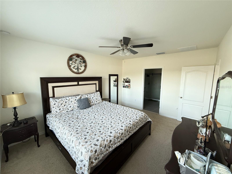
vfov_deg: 85.7
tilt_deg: -6.5
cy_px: 87
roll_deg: +0.1
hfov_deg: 102.1
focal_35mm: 14
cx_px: 116
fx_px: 94
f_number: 2.2
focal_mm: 2.22
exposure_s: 1/60
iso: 320
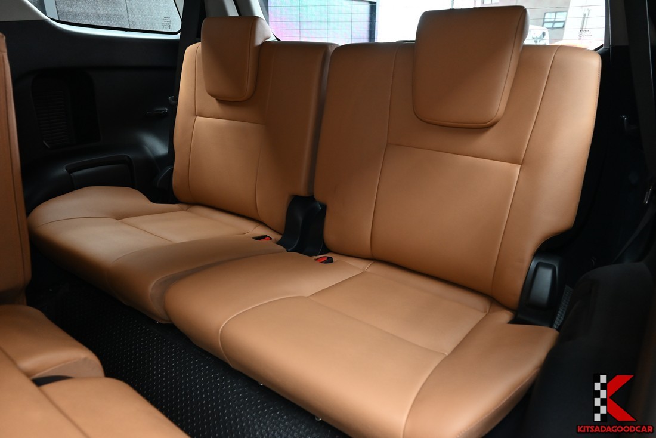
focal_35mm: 24
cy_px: 219
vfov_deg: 53.2
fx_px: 437
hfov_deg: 73.7
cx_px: 328
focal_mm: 24
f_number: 5.6
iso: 1600
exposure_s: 1/20
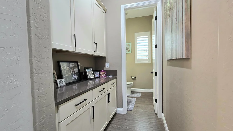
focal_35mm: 15
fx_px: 93
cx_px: 119
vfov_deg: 70.5
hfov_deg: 103.0
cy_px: 68
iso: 200
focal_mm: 2.2
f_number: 2.2
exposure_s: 1/60.2
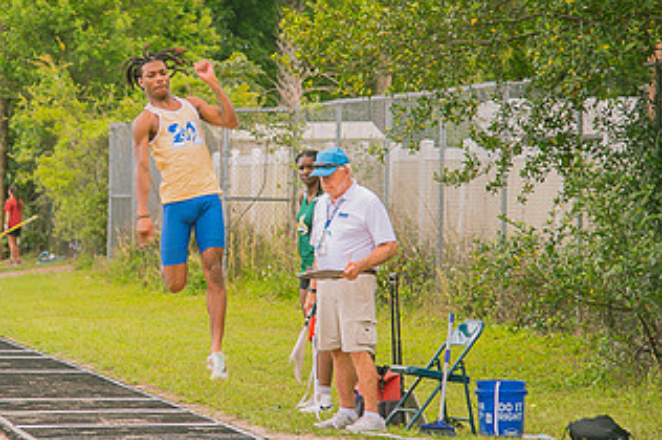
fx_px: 3307
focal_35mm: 180
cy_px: 210
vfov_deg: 7.6
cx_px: 166
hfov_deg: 11.4
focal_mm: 98
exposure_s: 1/200
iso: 200
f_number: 4
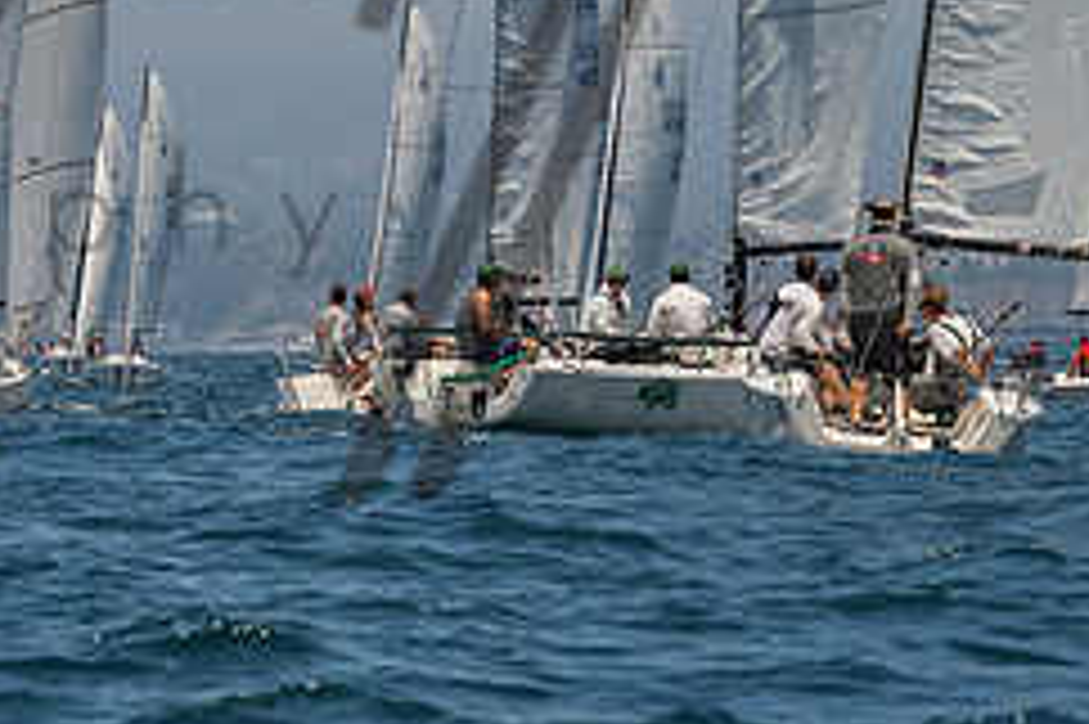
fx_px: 10157
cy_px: -124
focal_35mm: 336
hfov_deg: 6.1
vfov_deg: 4.1
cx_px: 140
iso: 640
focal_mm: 140
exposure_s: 1/1000
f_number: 9
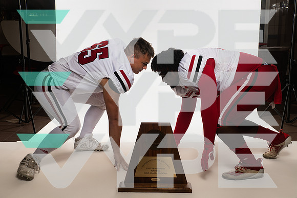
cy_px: 99
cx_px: 148
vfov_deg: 30.5
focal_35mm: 44
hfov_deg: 44.5
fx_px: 363
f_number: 6.3
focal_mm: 44
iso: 500
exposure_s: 1/200
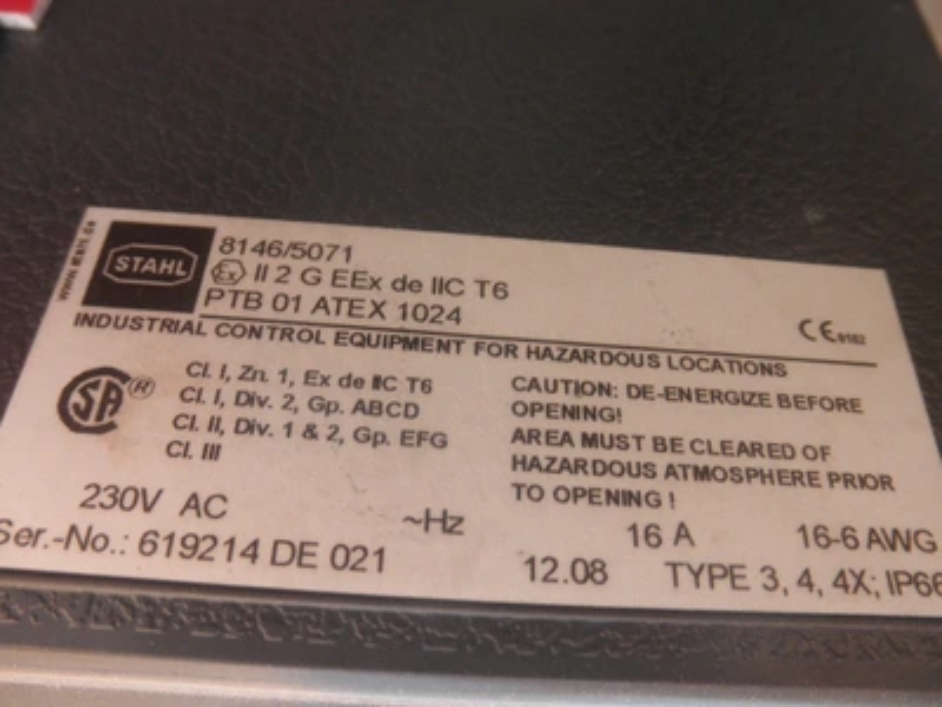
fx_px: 762
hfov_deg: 63.4
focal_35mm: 28
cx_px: 471
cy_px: 354
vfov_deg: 49.7
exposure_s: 1/50
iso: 64
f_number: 3
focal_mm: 5
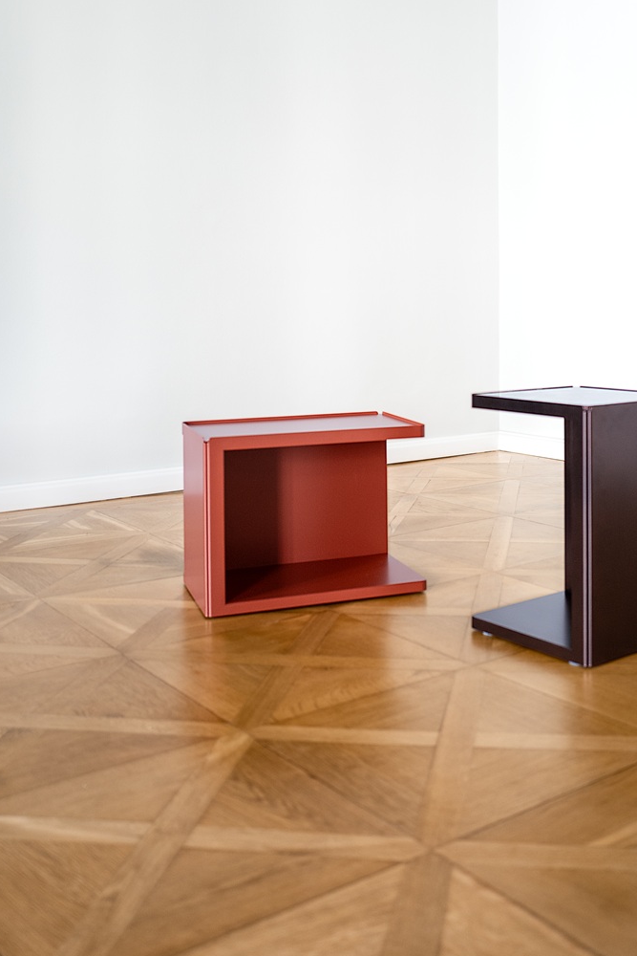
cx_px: 435
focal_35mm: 42
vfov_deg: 45.4
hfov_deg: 31.6
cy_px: 288
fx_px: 1114
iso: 200
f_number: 1.7
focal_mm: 28
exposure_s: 1/60
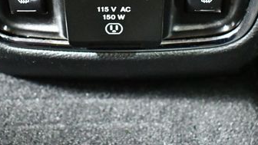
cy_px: 15
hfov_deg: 29.3
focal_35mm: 72
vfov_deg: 16.5
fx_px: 493
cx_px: 113
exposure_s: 1/13
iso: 12800
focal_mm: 18
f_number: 3.5
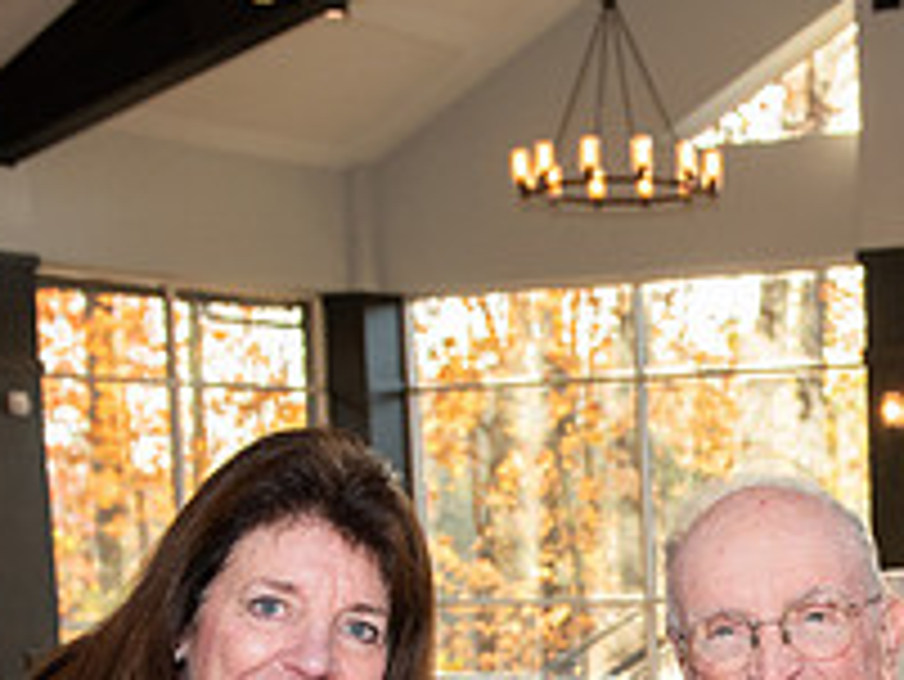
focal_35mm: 89
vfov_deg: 16.1
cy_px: 776
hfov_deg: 21.0
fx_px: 2326
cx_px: 974
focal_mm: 31
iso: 640
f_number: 4
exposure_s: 1/250
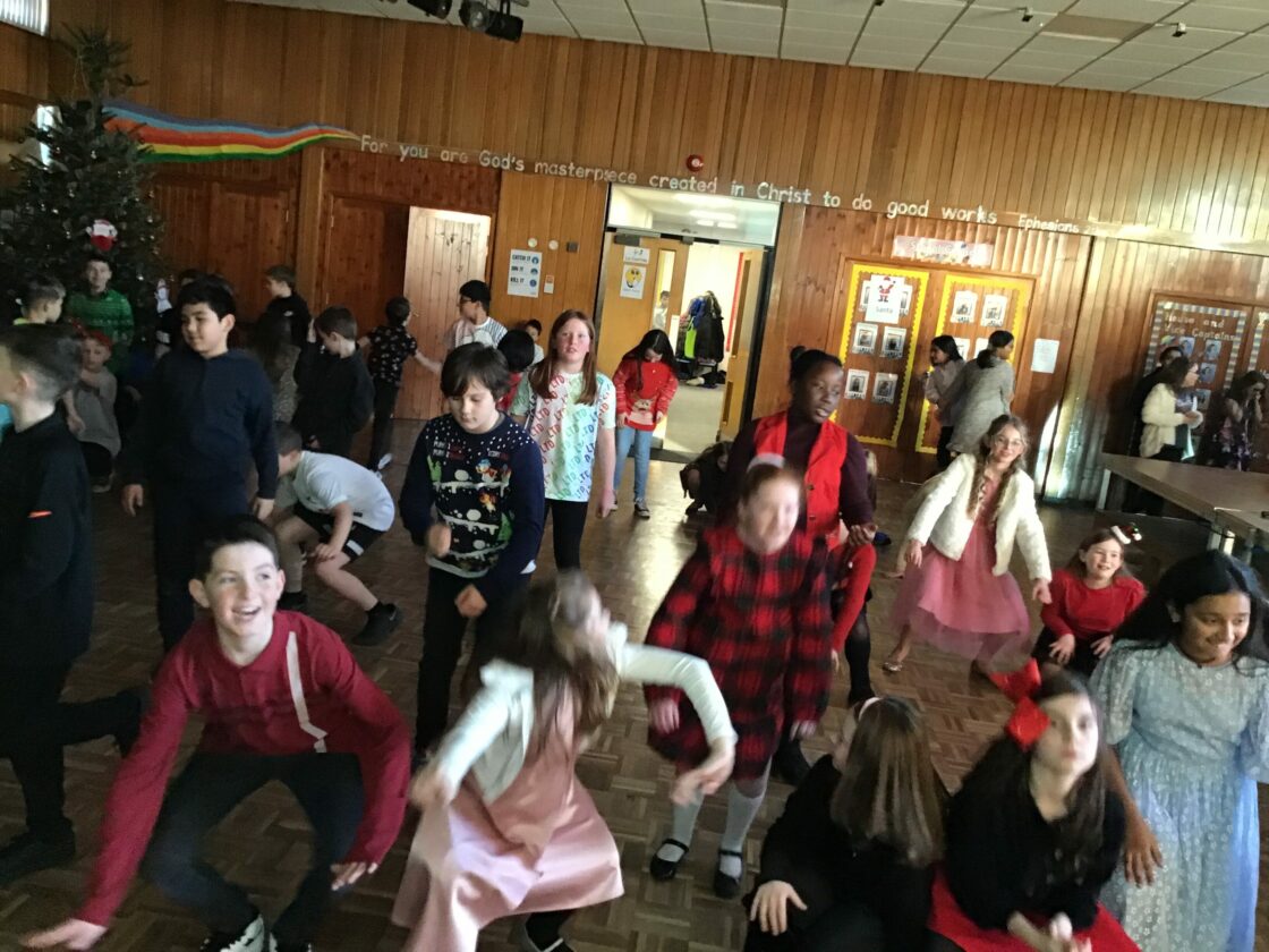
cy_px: 476
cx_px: 634
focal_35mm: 31
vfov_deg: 45.4
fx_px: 1136
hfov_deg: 58.4
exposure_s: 1/25
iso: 200
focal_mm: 3.3
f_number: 2.4
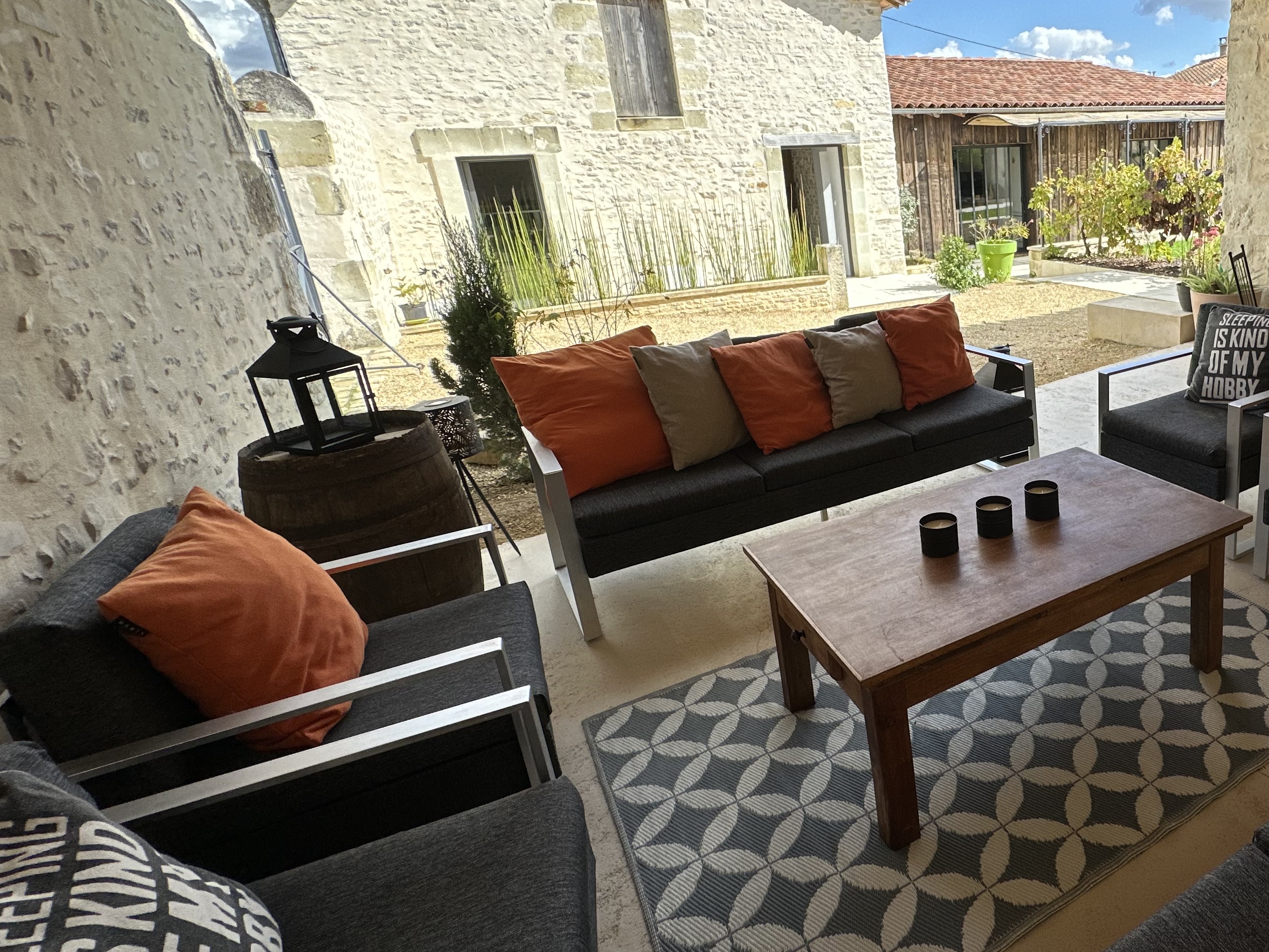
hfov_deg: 69.7
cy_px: 419
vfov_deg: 60.9
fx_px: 806
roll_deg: +3.4
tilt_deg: -18.2
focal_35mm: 22
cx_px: 996
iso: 40
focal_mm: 2.22
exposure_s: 1/569
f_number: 2.2
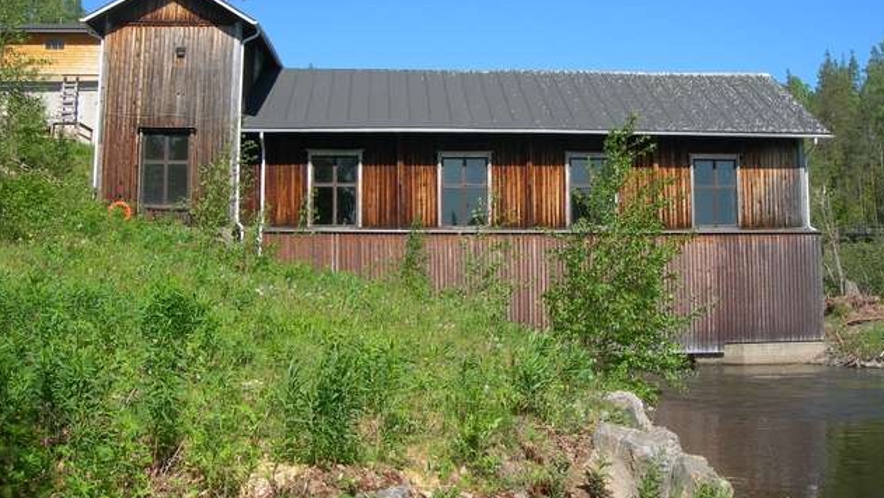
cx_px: 444
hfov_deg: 48.4
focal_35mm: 42
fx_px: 985
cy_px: 164
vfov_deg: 28.2
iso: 50
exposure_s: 1/364
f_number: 4.8
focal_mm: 7.8
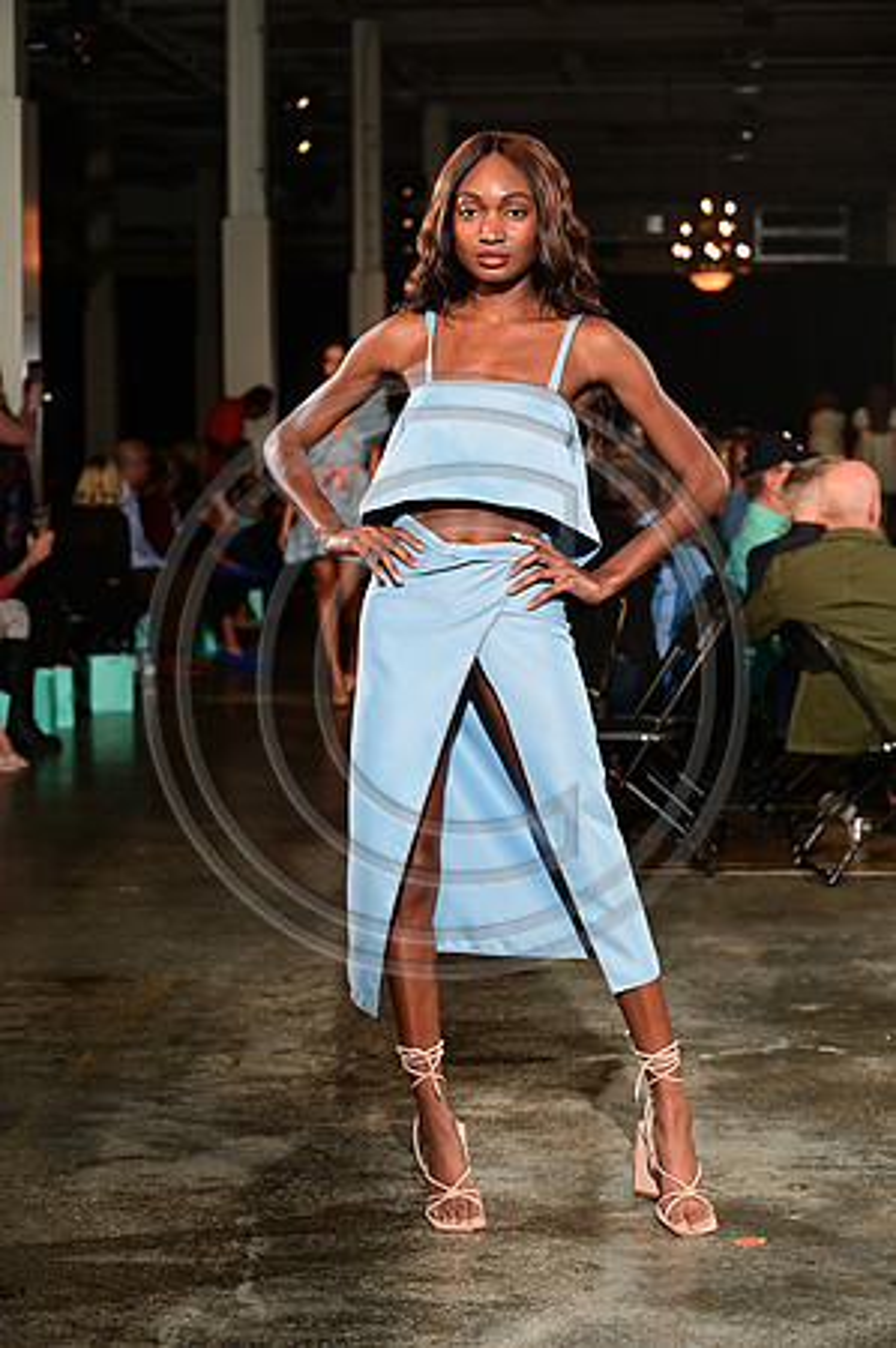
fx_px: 2619
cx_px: 448
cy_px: 674
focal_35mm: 70
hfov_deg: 19.4
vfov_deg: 28.9
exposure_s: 1/160
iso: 1000
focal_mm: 70
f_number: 4.5
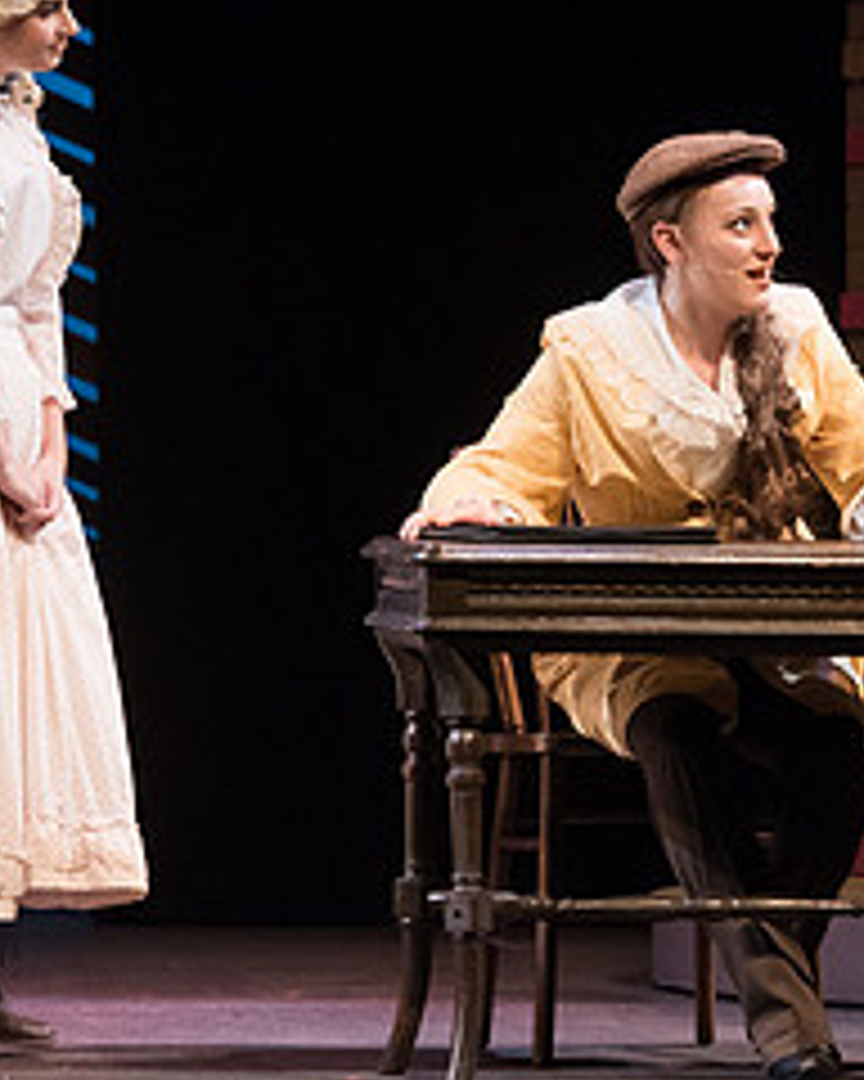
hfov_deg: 4.5
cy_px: 470
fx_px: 10868
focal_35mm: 340
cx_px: 747
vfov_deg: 5.7
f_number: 3.2
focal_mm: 150
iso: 4000
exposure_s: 1/320
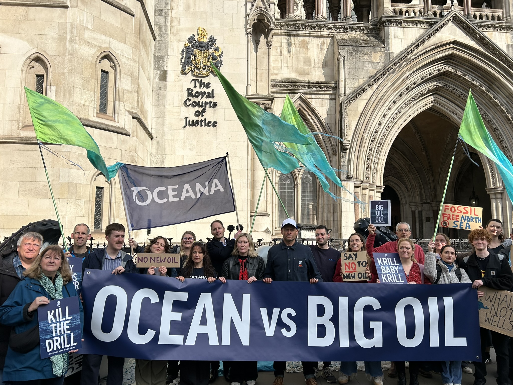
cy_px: 192
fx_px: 385
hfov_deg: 67.3
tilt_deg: +5.5
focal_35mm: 26
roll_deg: -1.3
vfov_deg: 53.1
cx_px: 256
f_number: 1.5
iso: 50
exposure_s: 1/4115
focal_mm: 5.7
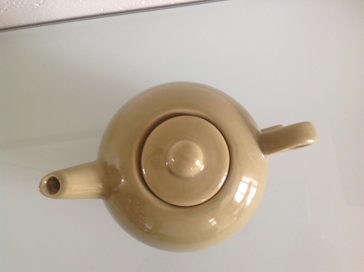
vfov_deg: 40.6
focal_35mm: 35
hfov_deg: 52.7
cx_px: 182
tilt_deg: -82.3
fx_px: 367
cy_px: 136
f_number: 2.4
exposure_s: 1/15
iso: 160
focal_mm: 4.28
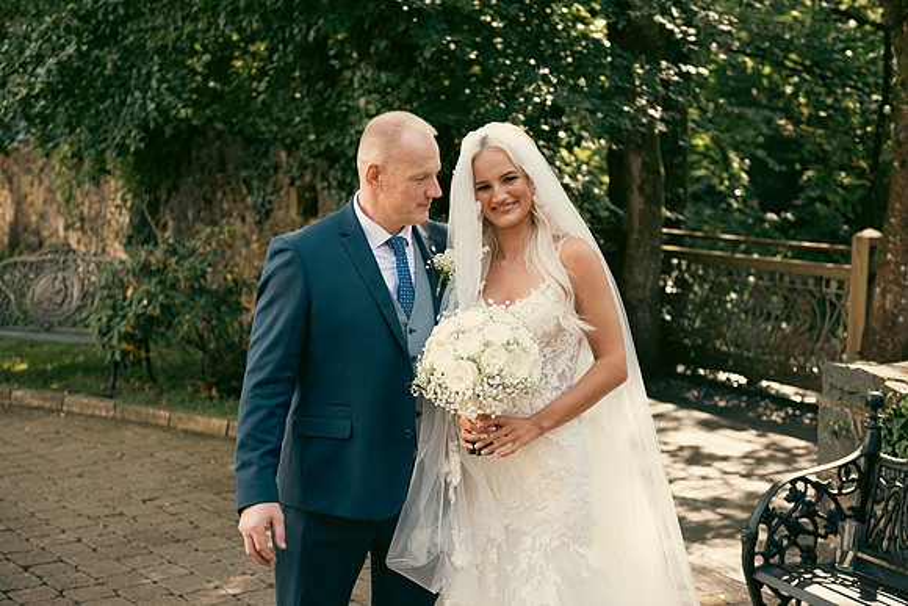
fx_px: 1413
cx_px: 454
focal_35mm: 56
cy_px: 303
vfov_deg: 24.2
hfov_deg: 35.6
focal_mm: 56
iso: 125
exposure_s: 1/160
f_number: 3.5
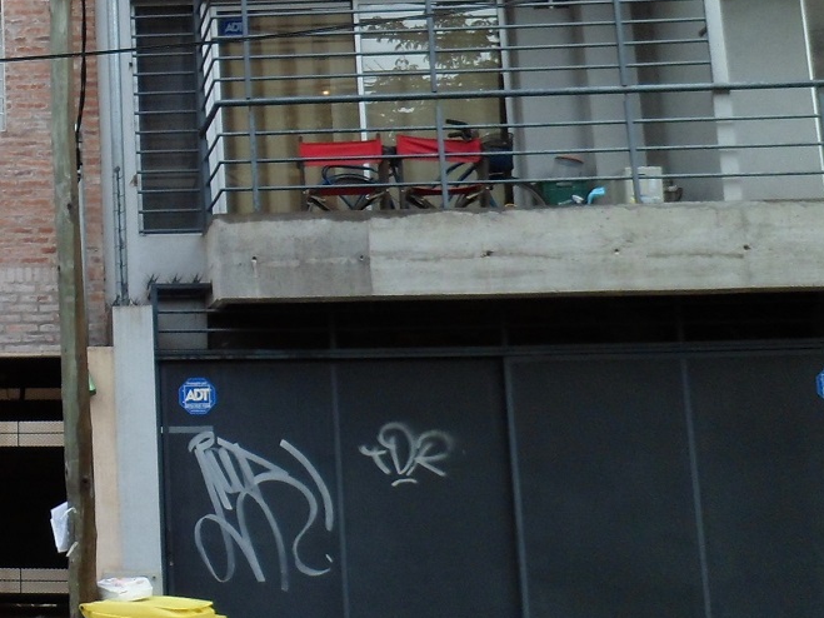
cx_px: -210
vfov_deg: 20.0
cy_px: 58
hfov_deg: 24.1
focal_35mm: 72
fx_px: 1714
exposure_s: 1/60
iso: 80
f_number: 3.3
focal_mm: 4.9
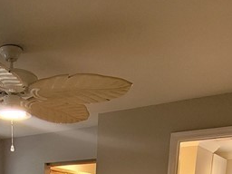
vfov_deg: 19.3
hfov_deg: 35.6
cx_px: 47
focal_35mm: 52
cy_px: 330
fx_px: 349
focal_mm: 2.2
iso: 400
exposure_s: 1/60
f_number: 2.2
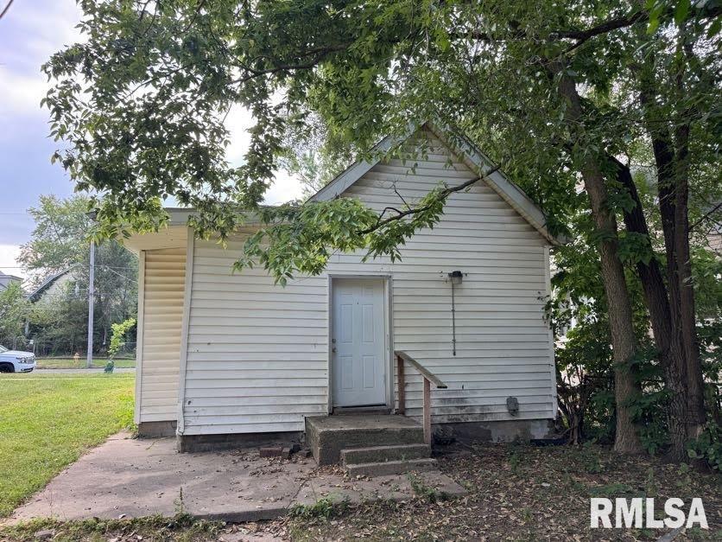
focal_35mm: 24
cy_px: 271
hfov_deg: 71.6
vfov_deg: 56.8
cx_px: 361
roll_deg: +0.9
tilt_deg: +6.1
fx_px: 501
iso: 80
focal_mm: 6.76
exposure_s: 1/273
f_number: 1.78
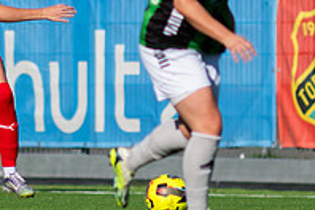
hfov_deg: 1.2
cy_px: 49
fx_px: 15364
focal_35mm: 1756
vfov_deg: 0.8
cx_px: 18
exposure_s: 1/2500
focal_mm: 300
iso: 100
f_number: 2.8
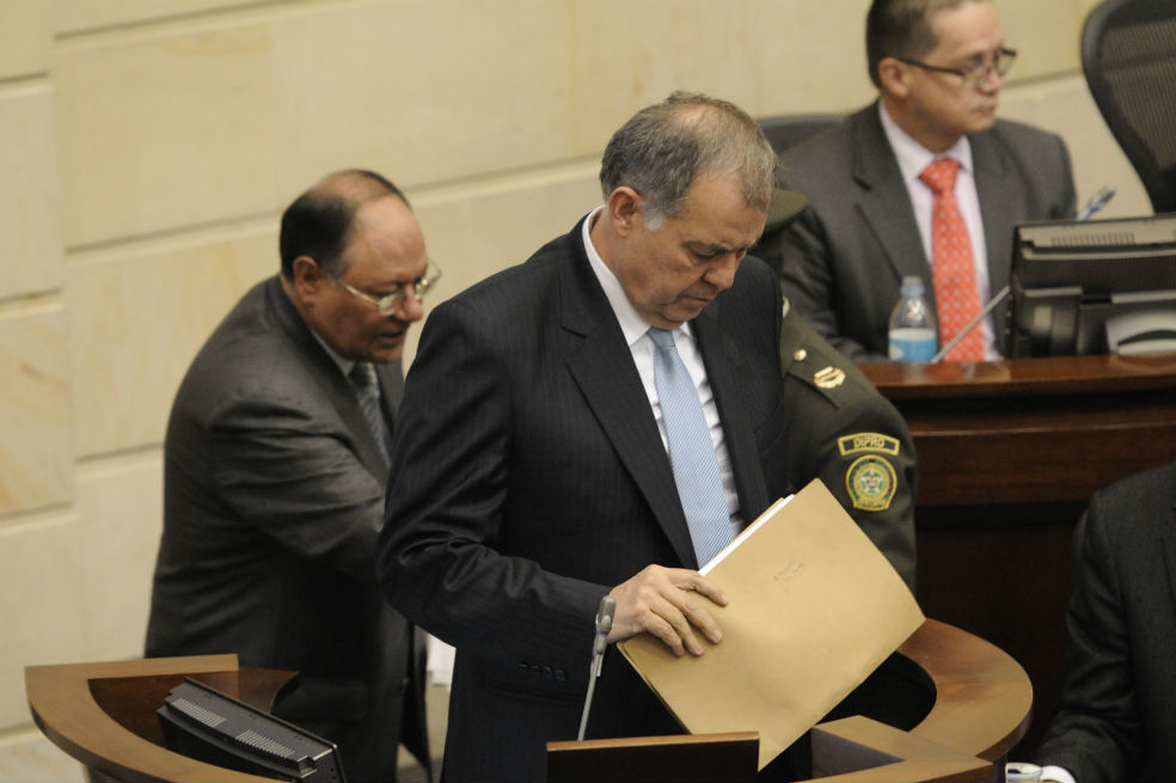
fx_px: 8081
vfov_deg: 5.5
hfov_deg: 8.3
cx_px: 588
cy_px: 392
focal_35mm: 248
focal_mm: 165
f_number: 2.8
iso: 2500
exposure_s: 1/100
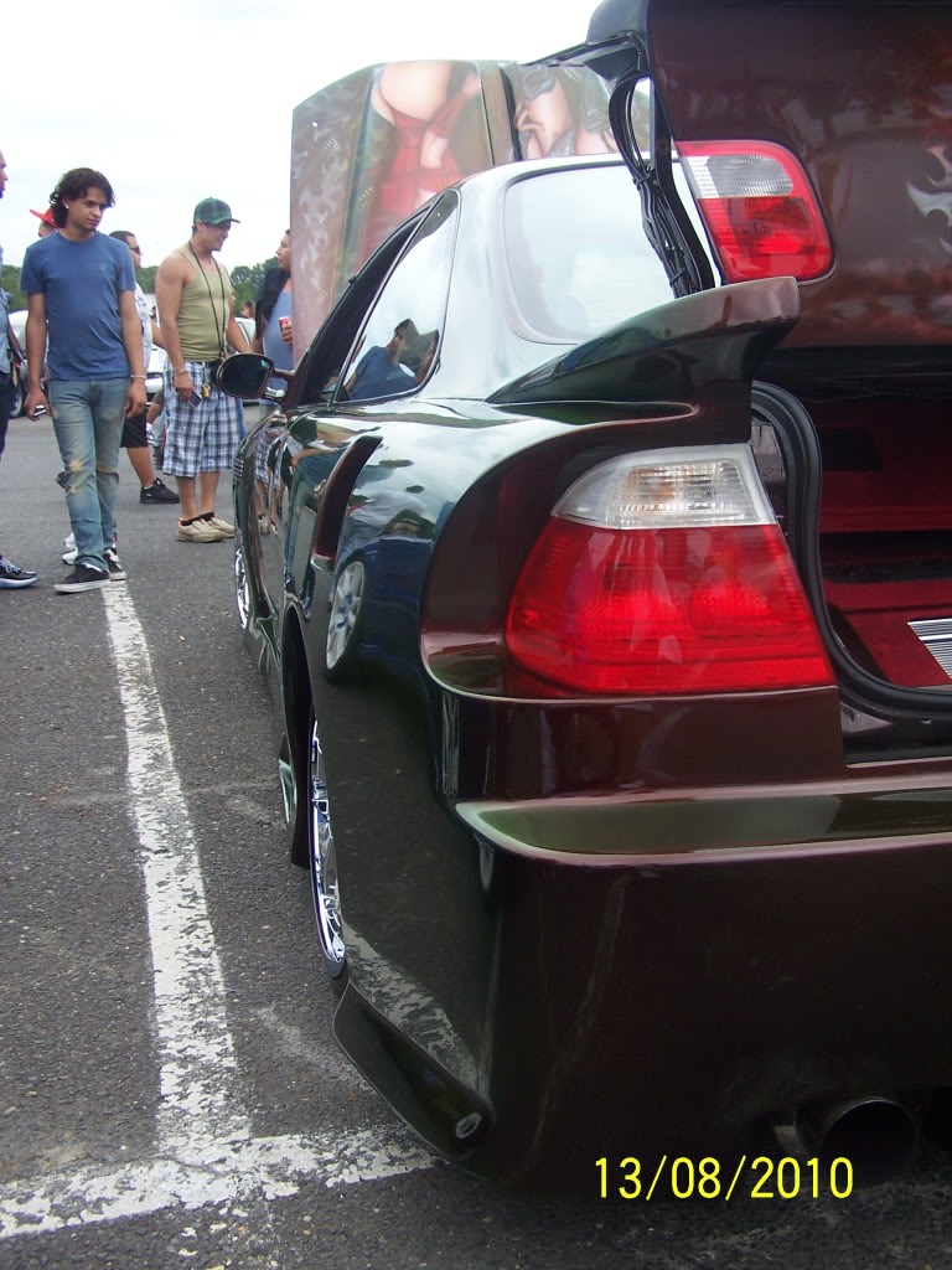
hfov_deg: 36.0
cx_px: 476
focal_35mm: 40
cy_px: 635
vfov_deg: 46.8
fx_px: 1467
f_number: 2.8
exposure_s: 1/350
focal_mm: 6.7
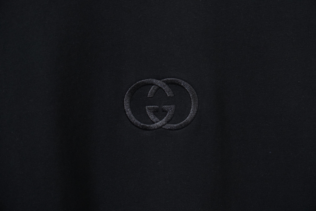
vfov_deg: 13.0
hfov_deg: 19.5
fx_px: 922
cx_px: 158
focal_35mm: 105
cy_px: 106
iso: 640
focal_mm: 70
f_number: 4
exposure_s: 1/125
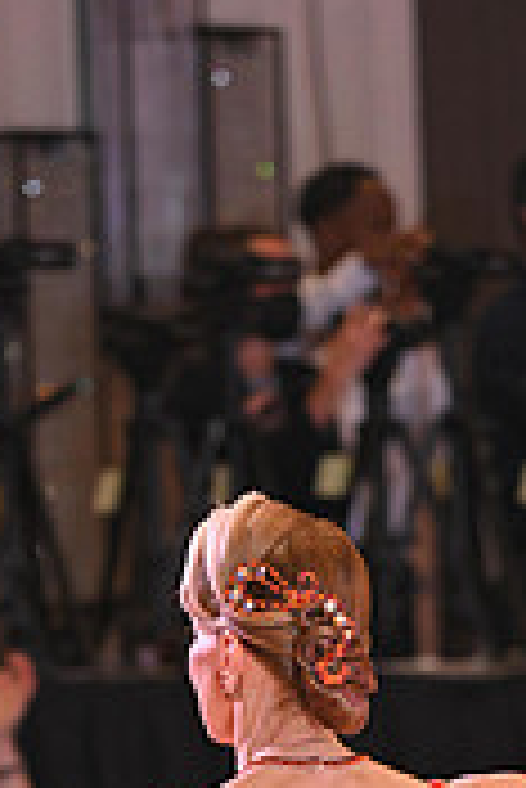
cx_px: 263
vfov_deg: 3.9
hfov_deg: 2.6
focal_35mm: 530
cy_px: 1108
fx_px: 11592
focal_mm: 160
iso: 1600
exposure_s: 1/200
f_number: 4.5
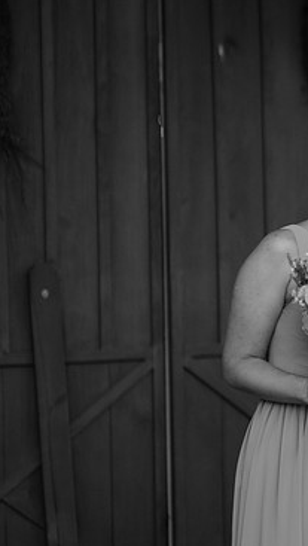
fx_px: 1797
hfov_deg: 9.6
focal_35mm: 124
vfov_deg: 17.3
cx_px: 429
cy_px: 283
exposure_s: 1/5000
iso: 1000
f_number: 1.8
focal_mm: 50
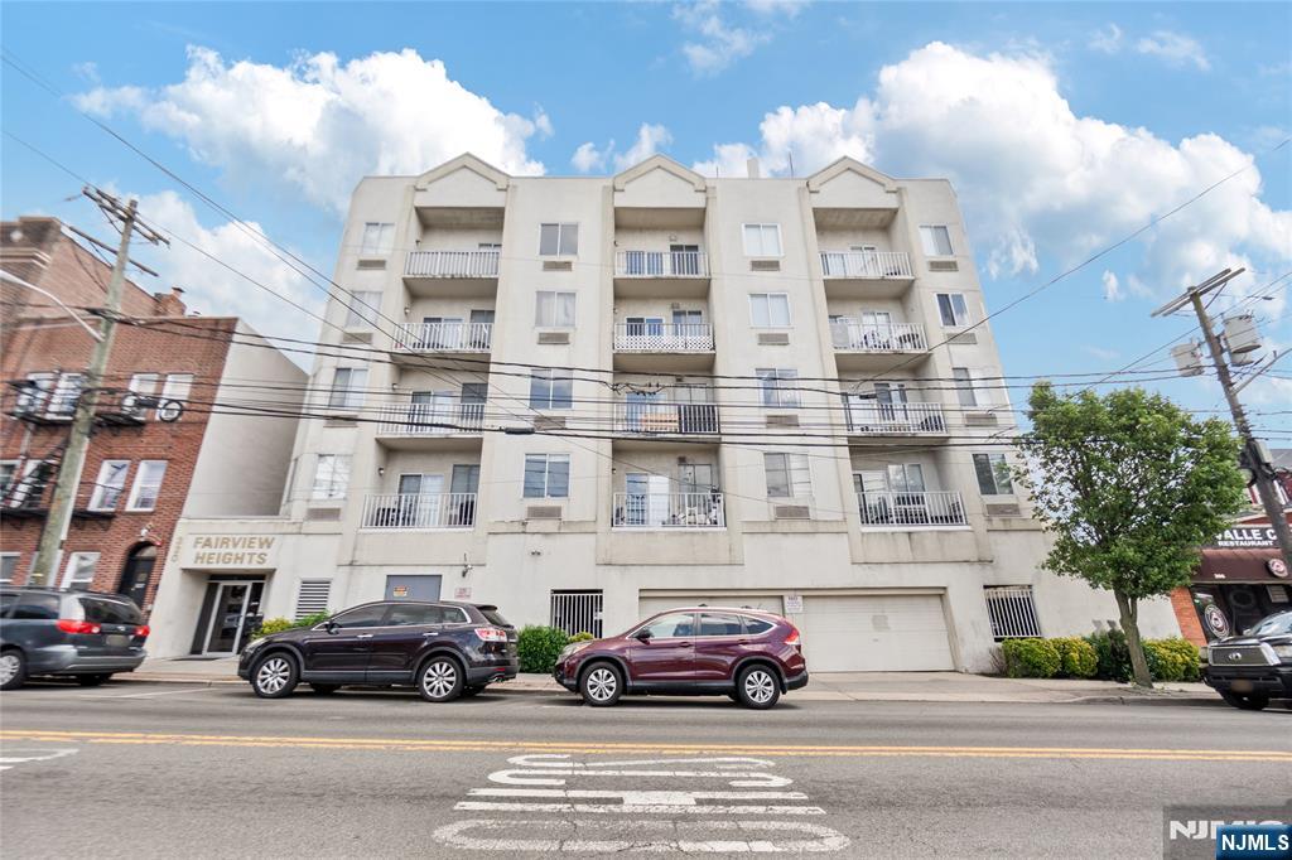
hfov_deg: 100.4
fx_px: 538
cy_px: 430
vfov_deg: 77.3
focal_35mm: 15
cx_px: 646
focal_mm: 10
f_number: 7.1
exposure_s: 1/200
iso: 100
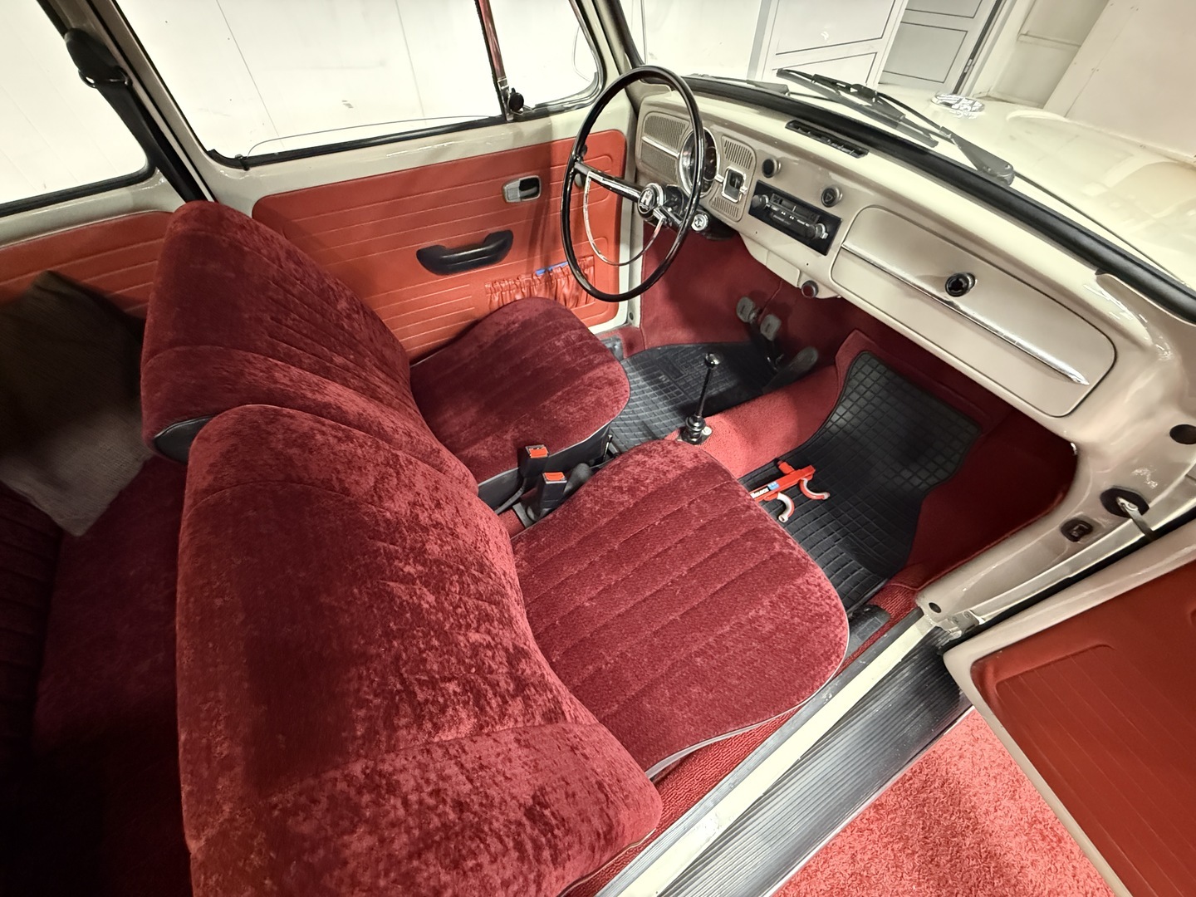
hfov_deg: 102.1
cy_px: 448
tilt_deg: -50.0
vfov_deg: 85.7
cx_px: 598
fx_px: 484
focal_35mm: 14
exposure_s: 1/37
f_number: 2.2
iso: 1600
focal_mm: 2.22
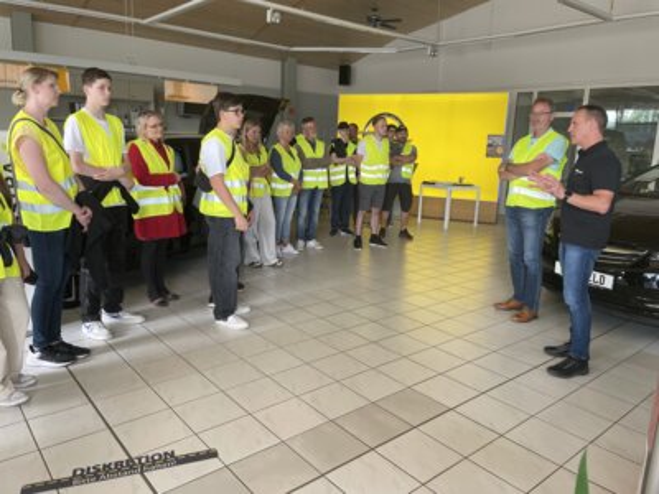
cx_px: 330
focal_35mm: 26
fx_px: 495
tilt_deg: -11.1
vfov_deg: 53.1
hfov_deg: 67.3
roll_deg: -2.0
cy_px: 247
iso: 100
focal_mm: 4.2
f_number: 1.6
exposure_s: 1/121
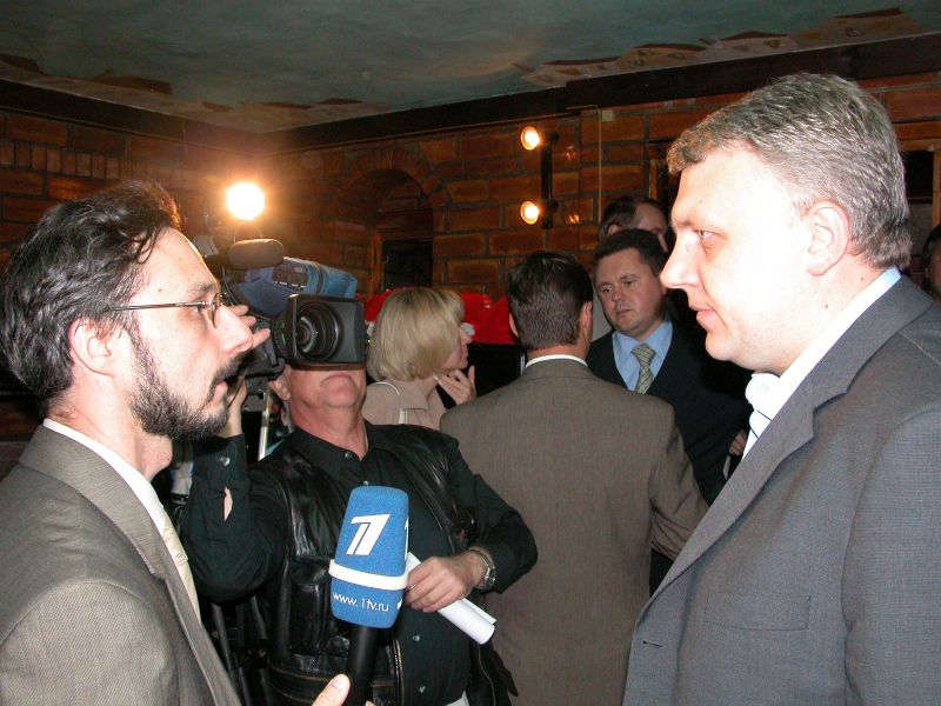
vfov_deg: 40.7
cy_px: 353
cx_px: 470
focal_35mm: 35
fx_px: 951
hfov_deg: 52.6
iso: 400
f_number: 5
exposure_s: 1/60
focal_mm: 8.9
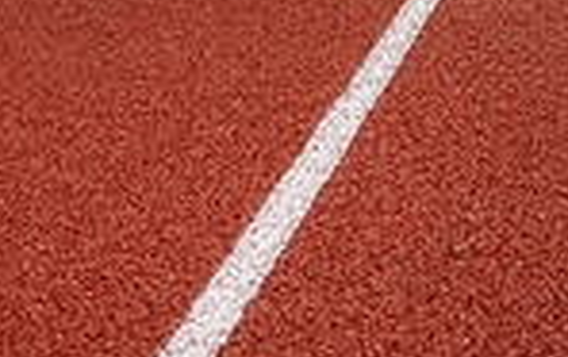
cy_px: -457
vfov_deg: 11.4
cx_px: 173
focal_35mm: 99
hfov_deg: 20.9
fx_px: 1535
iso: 160
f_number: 4.5
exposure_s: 1/1250
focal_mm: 32
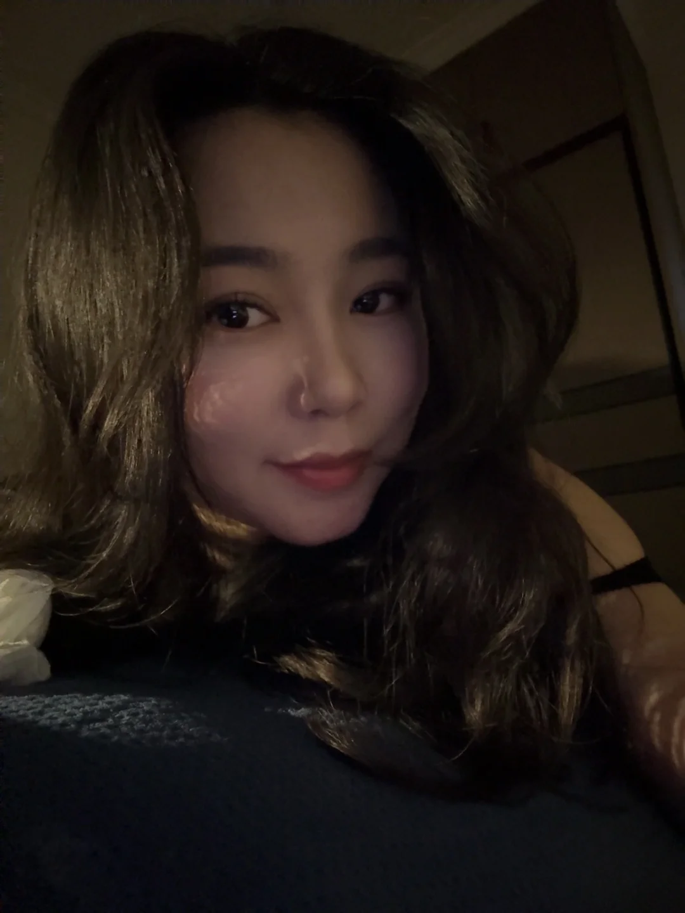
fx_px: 607
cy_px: 456
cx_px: 342
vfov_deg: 73.9
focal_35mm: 23
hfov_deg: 58.9
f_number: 1.9
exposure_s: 1/17
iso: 2000
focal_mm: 2.69
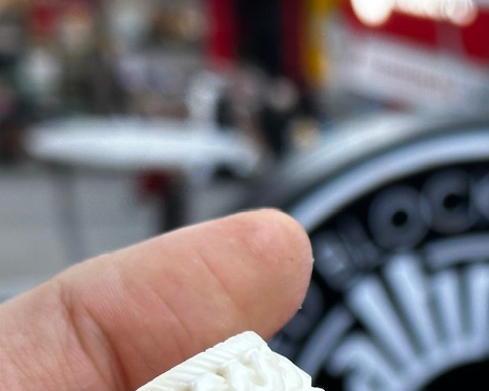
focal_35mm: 129
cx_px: 576
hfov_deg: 14.5
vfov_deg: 11.7
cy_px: 462
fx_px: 1867
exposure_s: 1/100
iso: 50
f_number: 1.78
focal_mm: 6.86
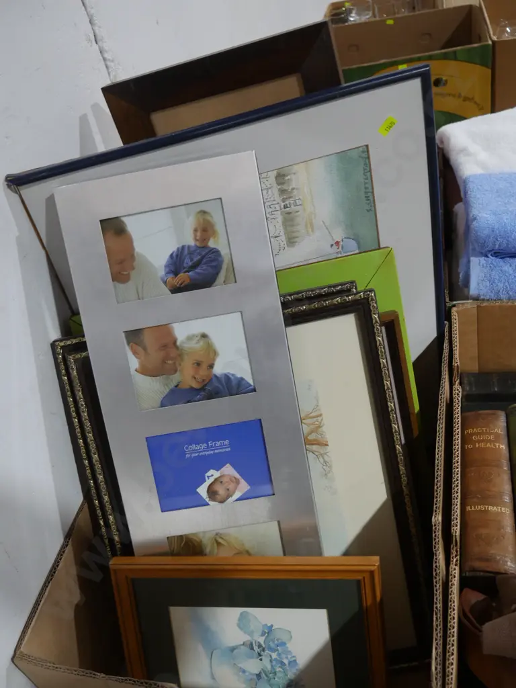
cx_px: 258
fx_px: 636
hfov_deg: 44.2
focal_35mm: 32
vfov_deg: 56.8
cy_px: 344
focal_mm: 16
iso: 1000
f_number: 3.6
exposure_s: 1/60
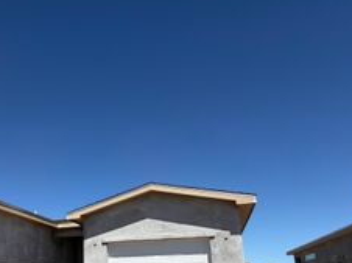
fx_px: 315
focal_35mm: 31
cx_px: 84
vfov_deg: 42.6
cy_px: 223
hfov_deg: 55.3
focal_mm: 2.22
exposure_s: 1/1125
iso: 20
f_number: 2.2
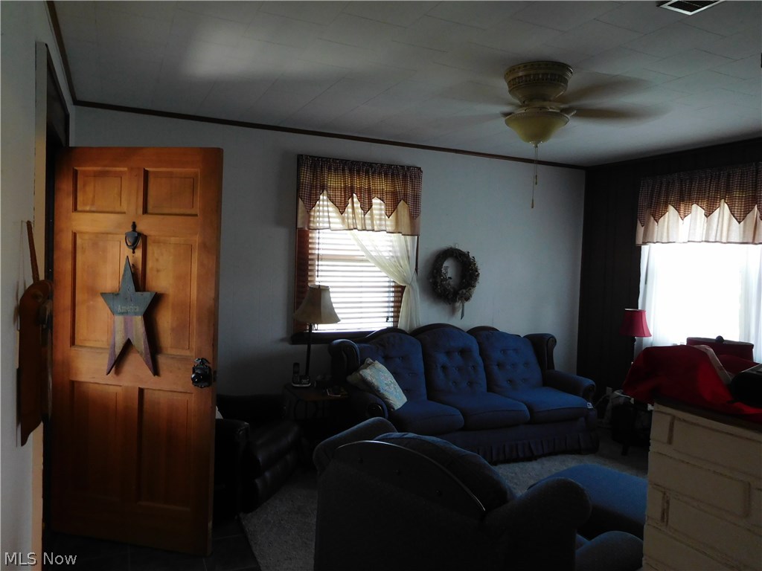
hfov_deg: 69.4
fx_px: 550
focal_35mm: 25
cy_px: 286
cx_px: 381
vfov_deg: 54.9
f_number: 3.4
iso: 280
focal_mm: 4.5
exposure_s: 1/30
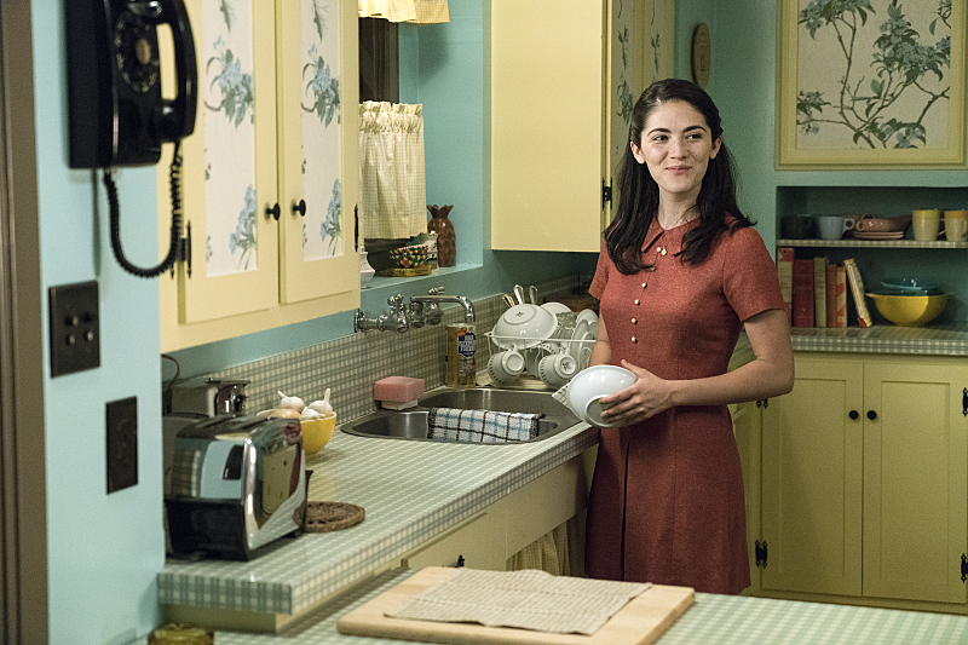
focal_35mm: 70
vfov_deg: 19.4
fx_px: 1882
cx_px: 484
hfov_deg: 28.8
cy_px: 322
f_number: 4
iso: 6400
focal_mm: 70
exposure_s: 1/80
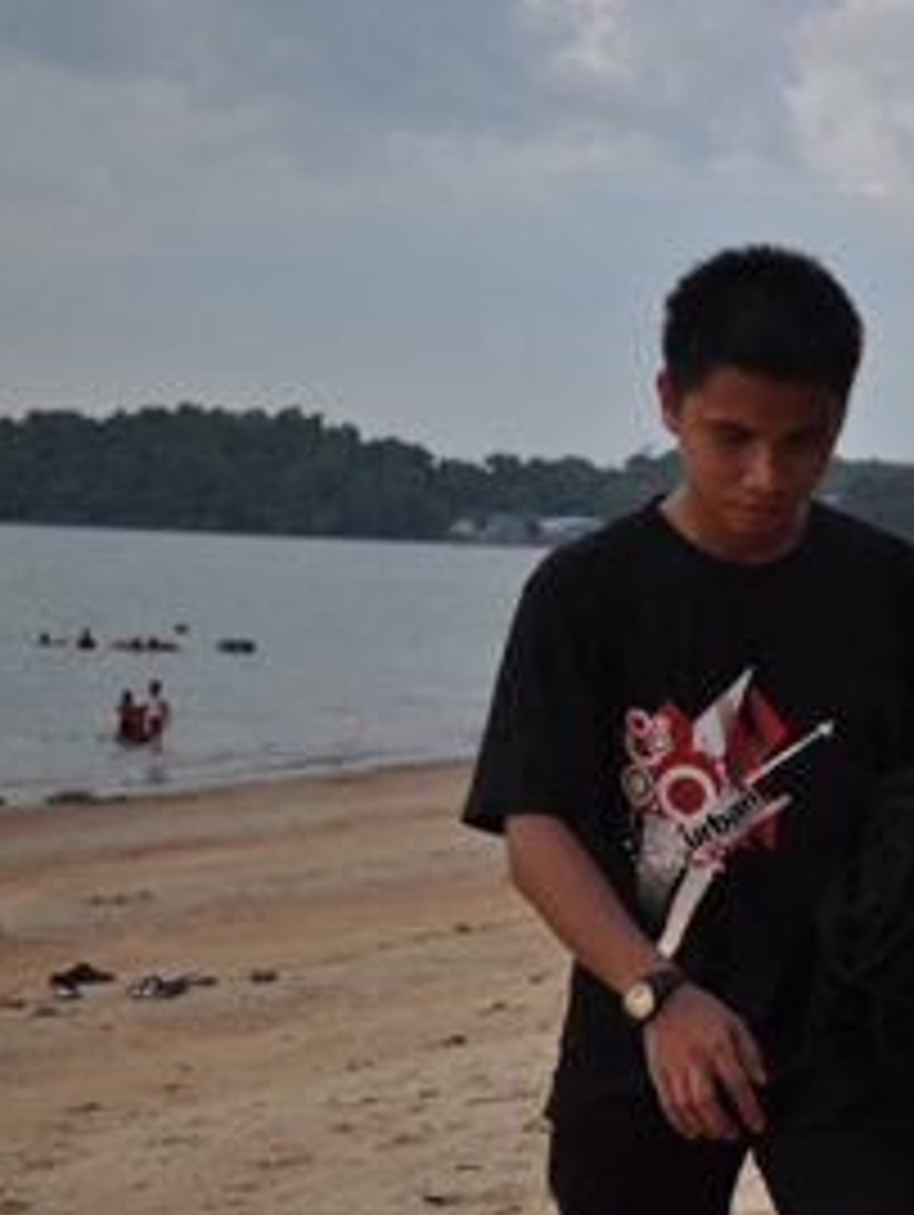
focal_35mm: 121
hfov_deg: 12.2
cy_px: 603
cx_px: 909
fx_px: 4244
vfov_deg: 16.3
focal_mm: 55
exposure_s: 1/125
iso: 200
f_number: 5.6
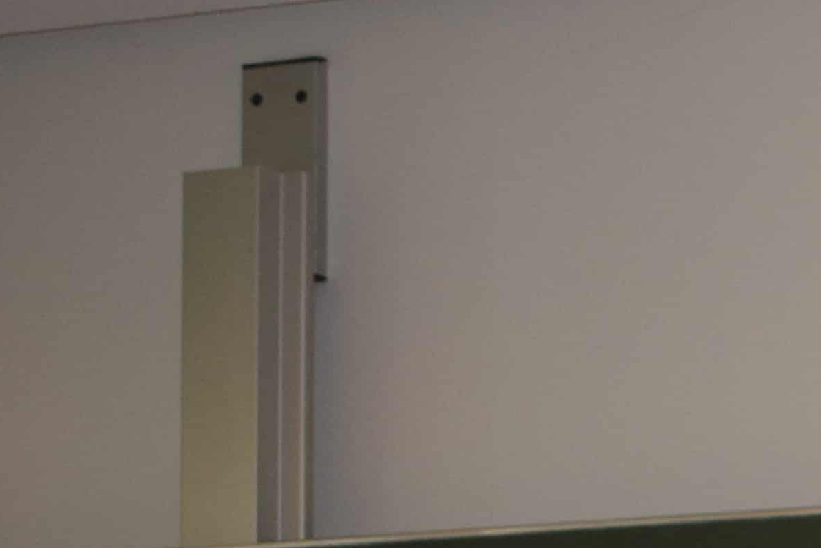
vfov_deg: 7.3
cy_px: 1029
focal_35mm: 181
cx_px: 1693
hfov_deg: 10.4
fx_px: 4129
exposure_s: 1/100
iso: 800
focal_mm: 24
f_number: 5
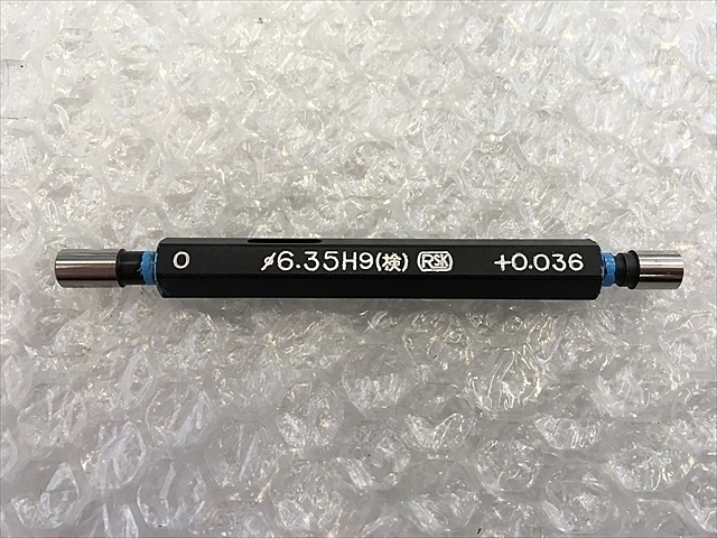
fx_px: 601
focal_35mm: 29
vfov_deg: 48.2
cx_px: 358
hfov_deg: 61.7
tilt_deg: -79.9
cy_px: 269
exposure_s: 1/30
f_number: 2.2
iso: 25
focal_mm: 4.15
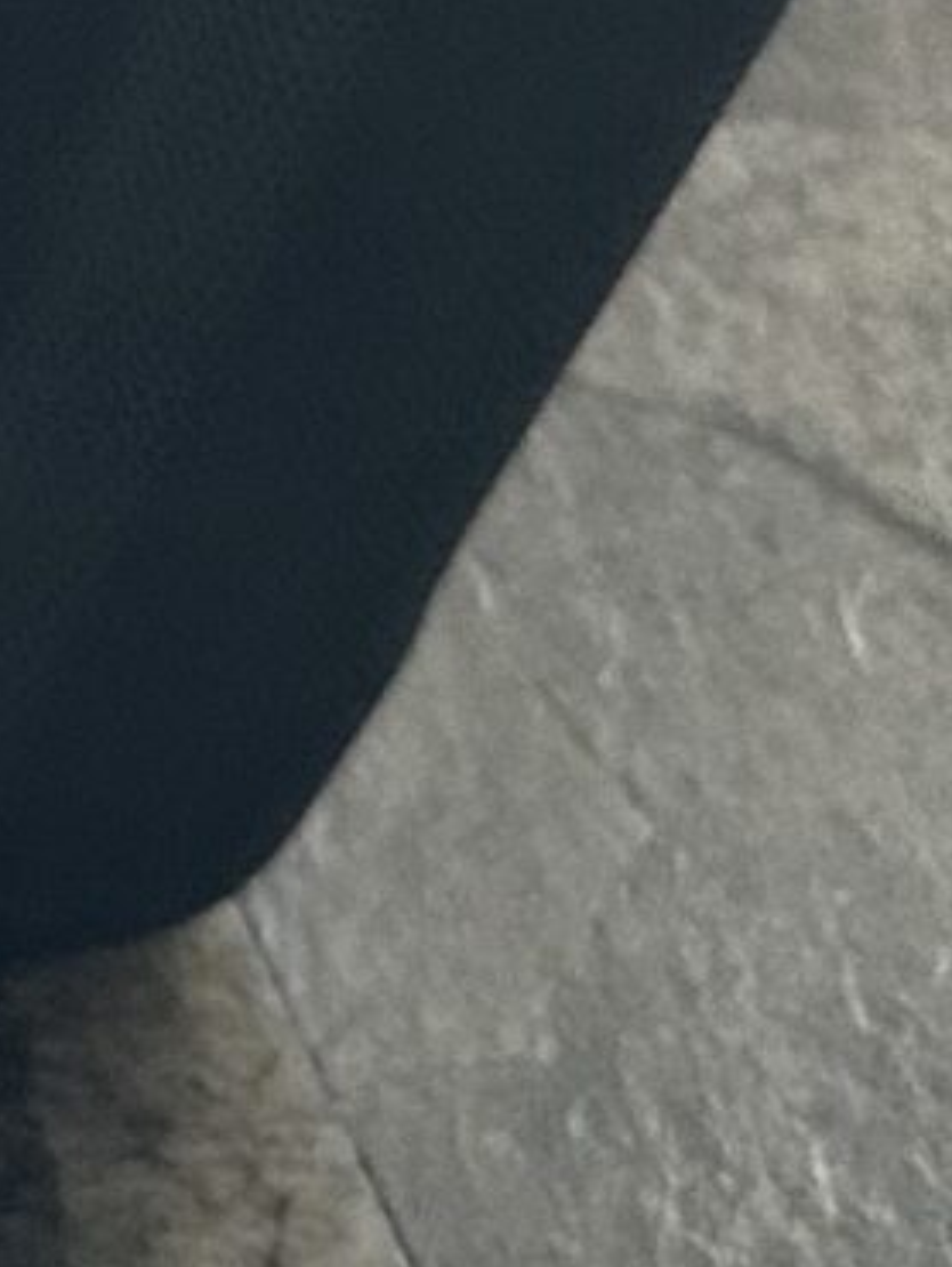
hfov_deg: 7.4
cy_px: -479
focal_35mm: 166
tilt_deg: -41.7
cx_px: -2329
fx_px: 6080
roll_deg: +2.5
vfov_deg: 11.5
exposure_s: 1/94
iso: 250
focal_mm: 6.86
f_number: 1.78
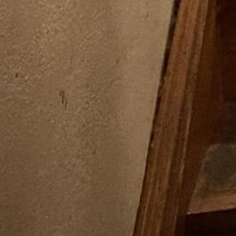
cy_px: -217
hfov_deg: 13.5
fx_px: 725
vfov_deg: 15.3
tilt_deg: -3.2
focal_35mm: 94
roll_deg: -1.2
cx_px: 564
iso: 1000
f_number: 2.2
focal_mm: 2.22
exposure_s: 1/40
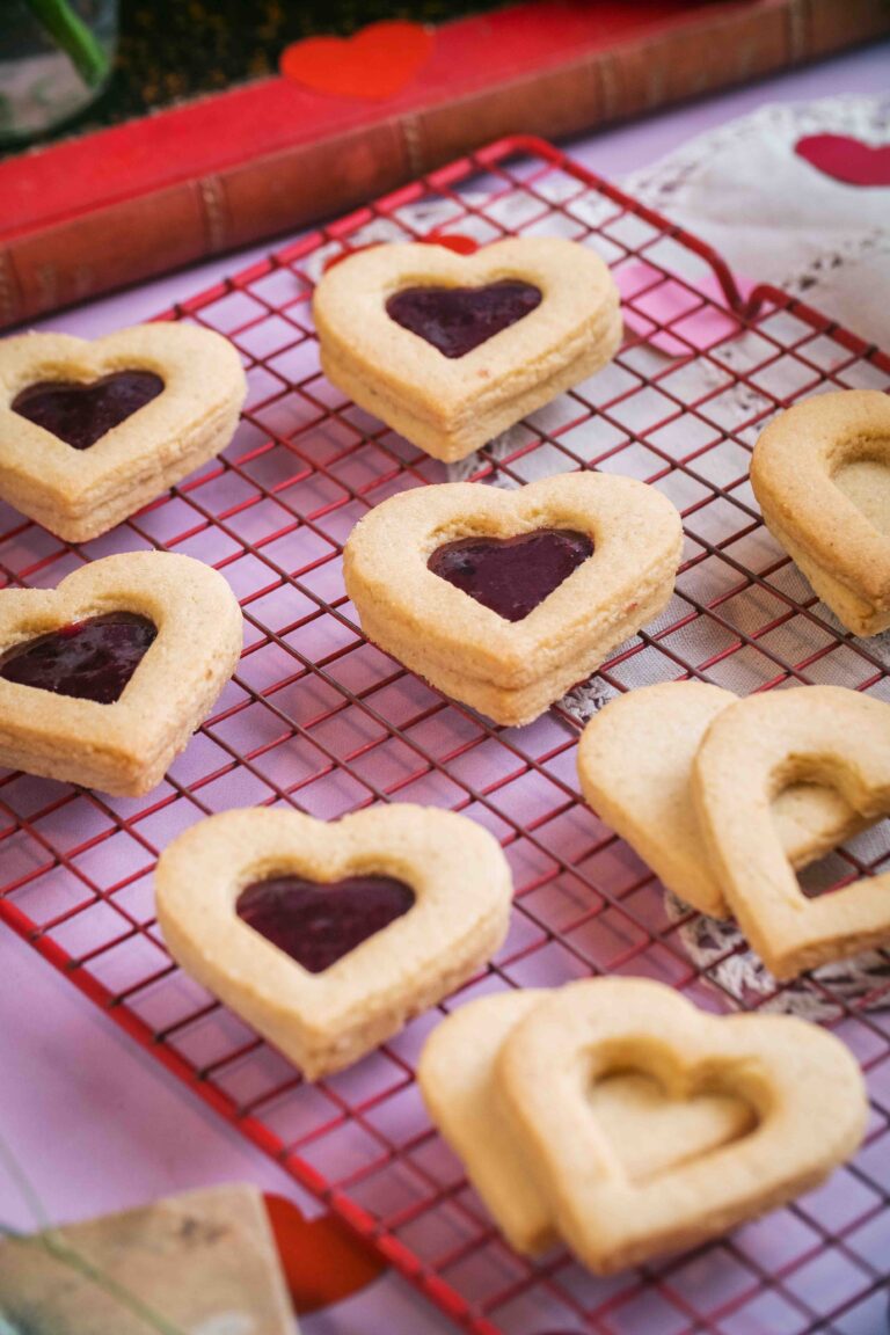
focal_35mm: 150
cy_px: 668
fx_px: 5562
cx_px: 445
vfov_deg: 13.7
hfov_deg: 9.1
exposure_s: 1/160
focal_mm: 100
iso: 400
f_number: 4.5
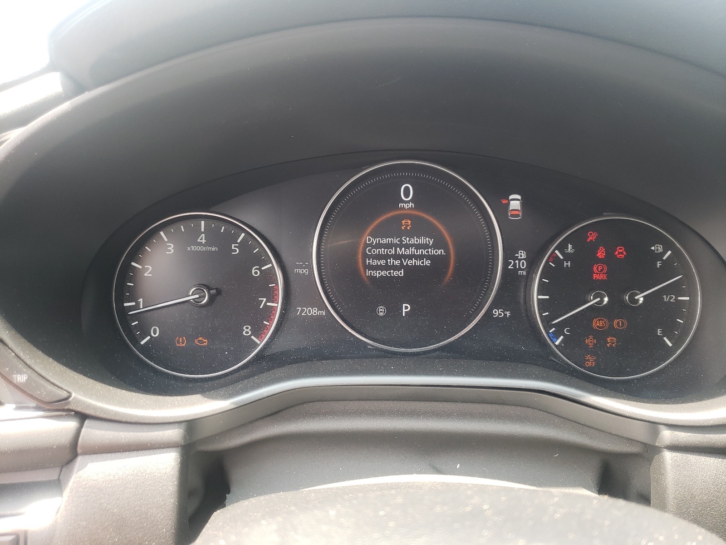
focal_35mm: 26
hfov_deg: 67.3
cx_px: 363
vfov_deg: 53.1
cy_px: 272
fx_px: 545
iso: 90
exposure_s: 1/120
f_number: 1.5
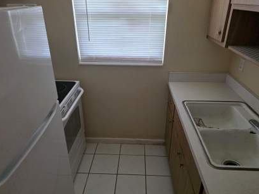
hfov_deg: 65.3
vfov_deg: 51.4
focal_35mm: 27
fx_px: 202
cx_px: 128
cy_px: 100
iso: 500
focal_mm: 6.3
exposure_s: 1/120
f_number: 1.7
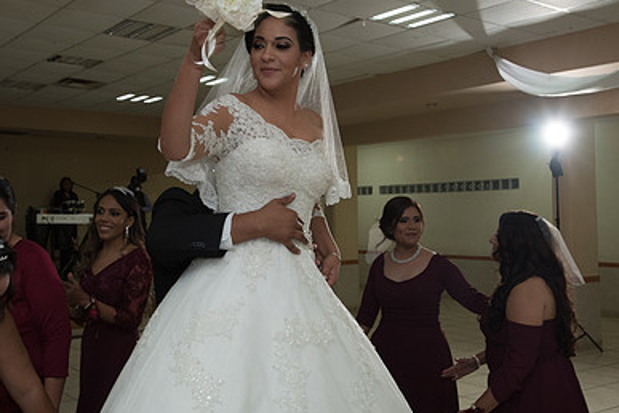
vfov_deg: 31.9
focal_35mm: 42
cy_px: 180
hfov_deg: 46.1
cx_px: 246
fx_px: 722
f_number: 4.5
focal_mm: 28
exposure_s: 1/100
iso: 1600
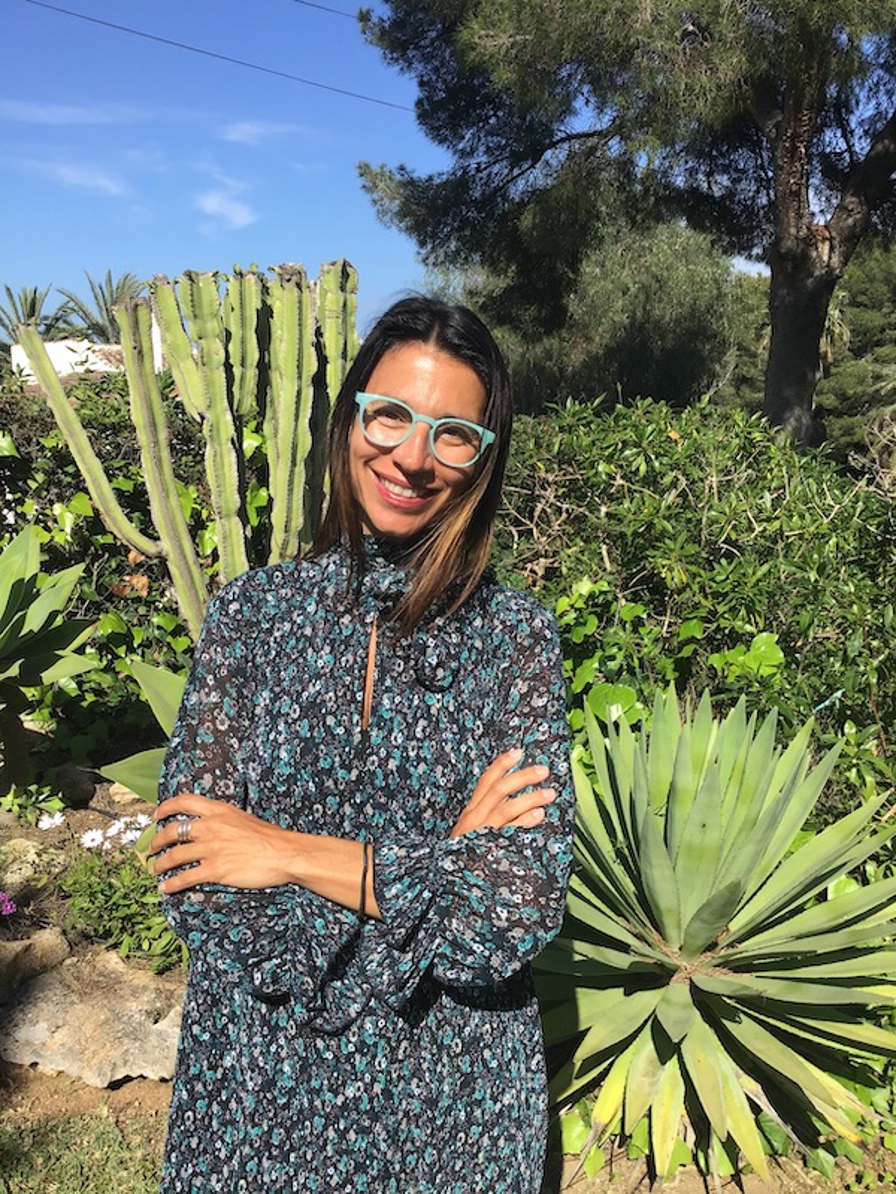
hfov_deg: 45.4
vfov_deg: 58.4
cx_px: 448
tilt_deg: -12.9
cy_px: 597
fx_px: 1070
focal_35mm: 31
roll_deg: -0.4
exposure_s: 1/1101
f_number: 2.4
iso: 25
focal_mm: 3.3
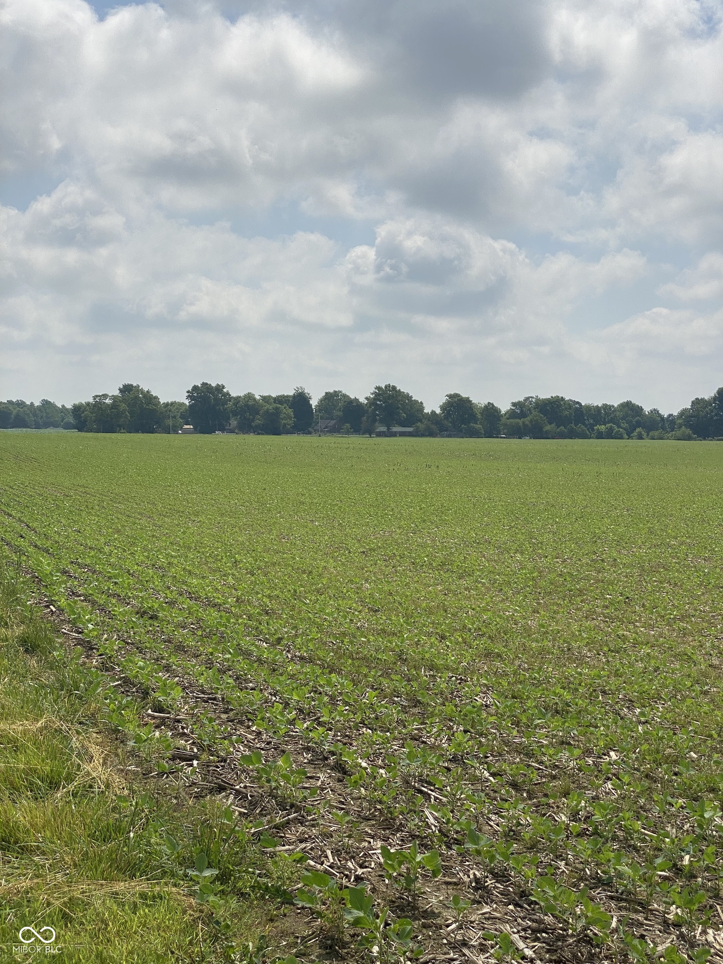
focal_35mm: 52
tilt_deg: -2.3
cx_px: 362
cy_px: 482
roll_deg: +0.3
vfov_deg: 36.8
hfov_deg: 28.0
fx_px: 1448
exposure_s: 1/4785
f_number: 2
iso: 25
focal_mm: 6
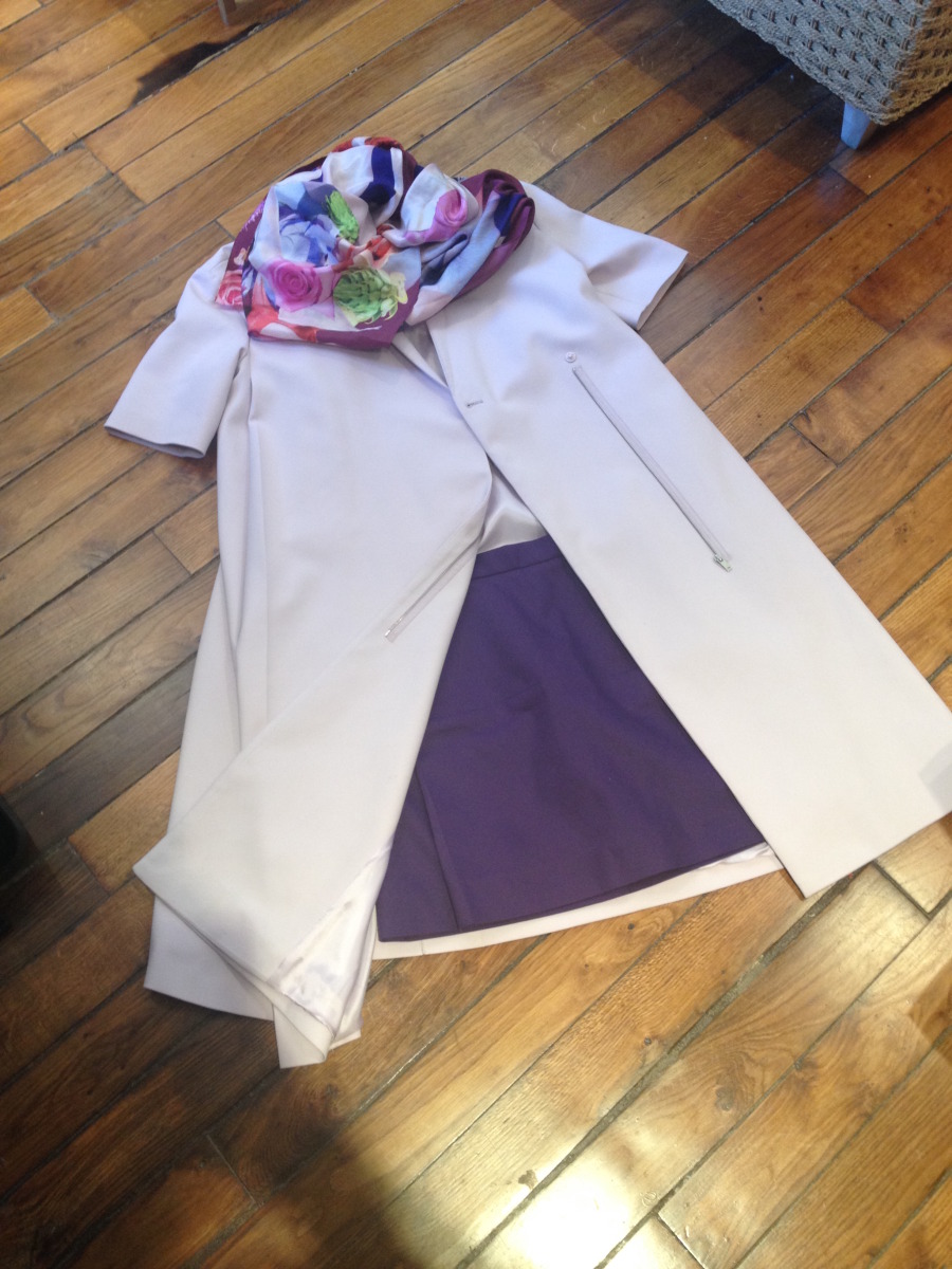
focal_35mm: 35
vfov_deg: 52.6
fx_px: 1283
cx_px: 476
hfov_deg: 40.7
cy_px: 634
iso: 100
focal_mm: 4.28
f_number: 2.4
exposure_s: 1/20
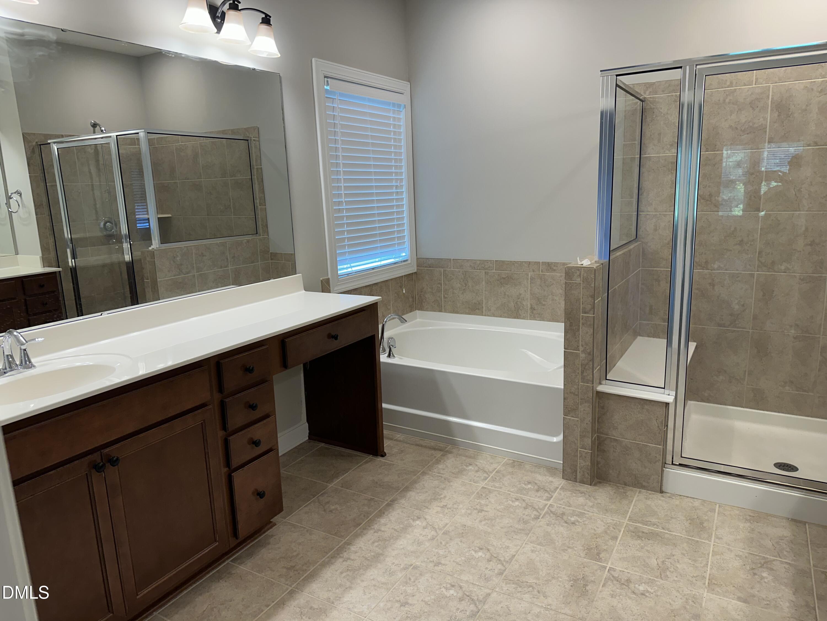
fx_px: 573
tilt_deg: -10.9
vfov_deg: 56.8
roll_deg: +1.4
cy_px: 310
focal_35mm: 24
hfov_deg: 71.6
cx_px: 414
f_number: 1.78
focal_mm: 6.86
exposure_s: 1/120
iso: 100
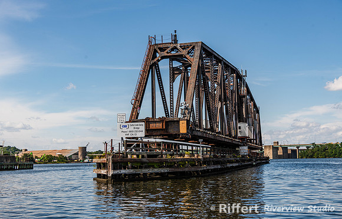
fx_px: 456
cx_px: 171
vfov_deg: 27.0
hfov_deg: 41.1
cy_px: 114
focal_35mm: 49
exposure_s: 1/250
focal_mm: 48
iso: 64
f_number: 8
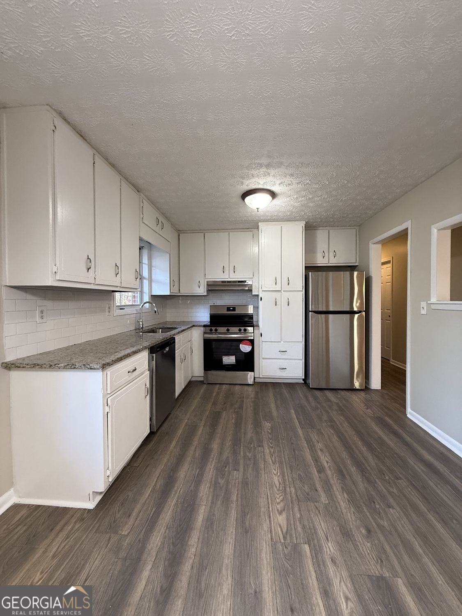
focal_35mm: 14
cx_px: 231
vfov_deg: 102.1
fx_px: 249
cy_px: 308
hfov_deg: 85.7
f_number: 2.2
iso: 200
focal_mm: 2.22
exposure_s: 1/60
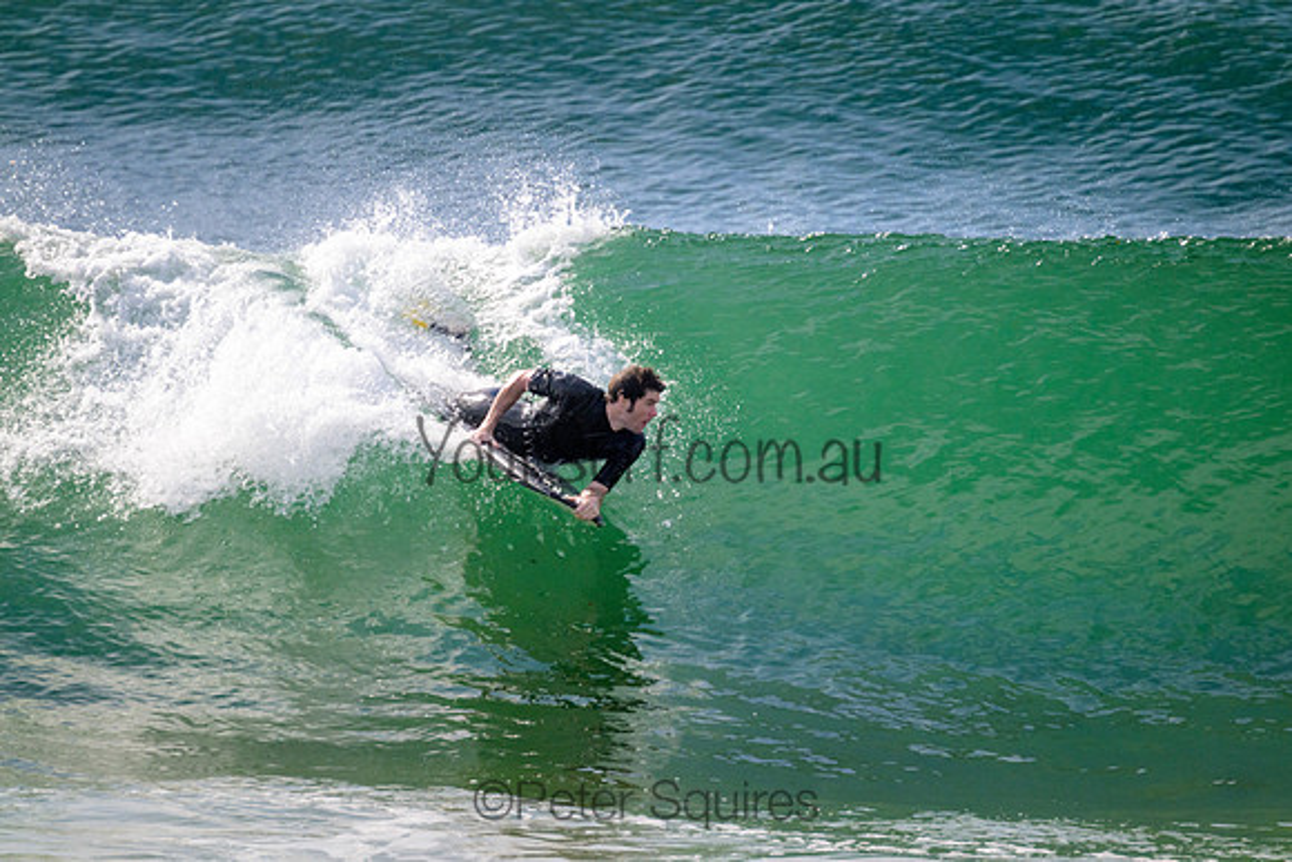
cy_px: 431
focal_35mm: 800
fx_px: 28716
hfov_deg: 2.6
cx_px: 646
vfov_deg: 1.7
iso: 1100
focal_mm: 800
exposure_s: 1/2000
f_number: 11
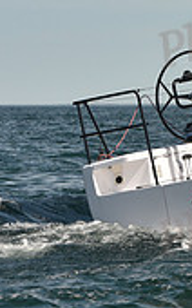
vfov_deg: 6.2
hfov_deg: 3.8
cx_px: 509
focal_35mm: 341
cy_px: 90
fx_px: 2860
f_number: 7.1
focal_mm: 98
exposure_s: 1/640
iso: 250
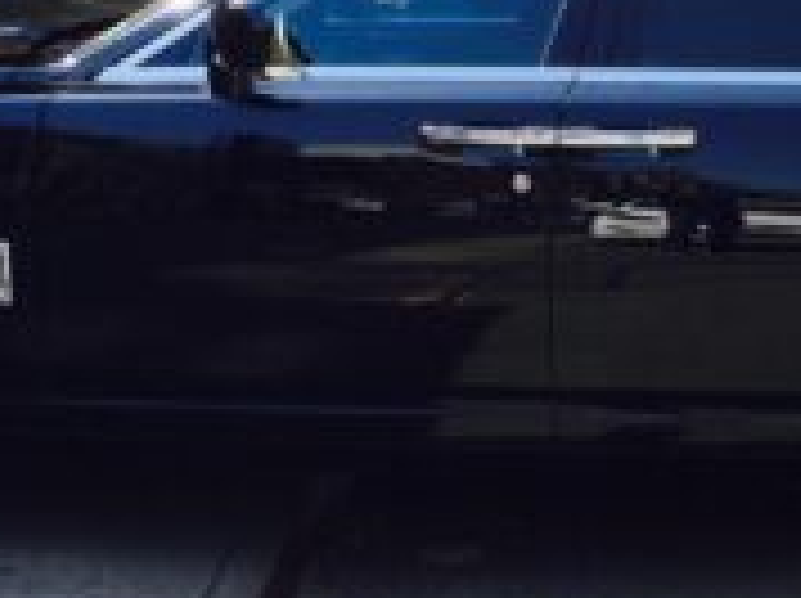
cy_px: 229
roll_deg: -1.0
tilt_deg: -7.8
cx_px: 518
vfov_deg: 15.0
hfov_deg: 20.0
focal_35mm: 98
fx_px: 2265
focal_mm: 4.15
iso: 32
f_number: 2.2
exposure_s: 1/670
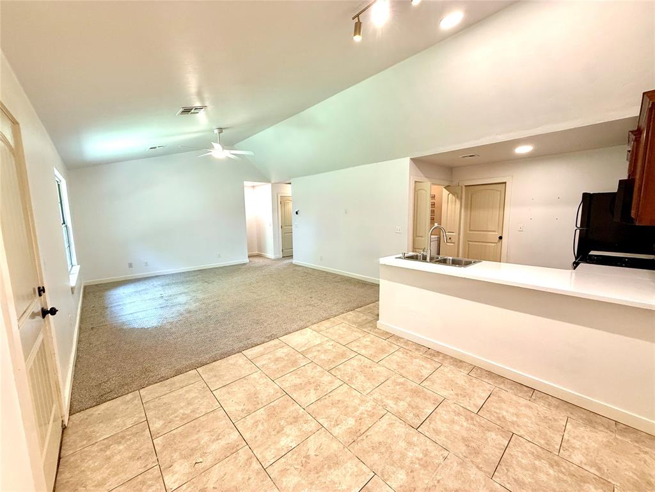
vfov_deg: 85.7
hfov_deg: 102.1
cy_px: 246
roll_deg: +0.6
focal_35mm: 14
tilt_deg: -7.0
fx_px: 265
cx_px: 328
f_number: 2.2
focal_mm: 2.22
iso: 160
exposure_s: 1/60
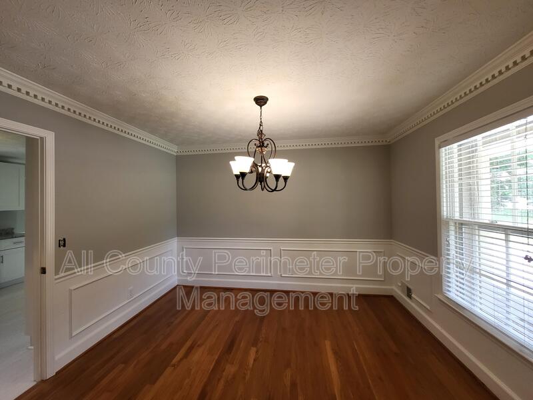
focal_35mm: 13
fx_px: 200
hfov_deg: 106.2
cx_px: 266
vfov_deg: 89.9
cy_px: 200
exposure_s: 1/60
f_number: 2.2
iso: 100
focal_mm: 1.74
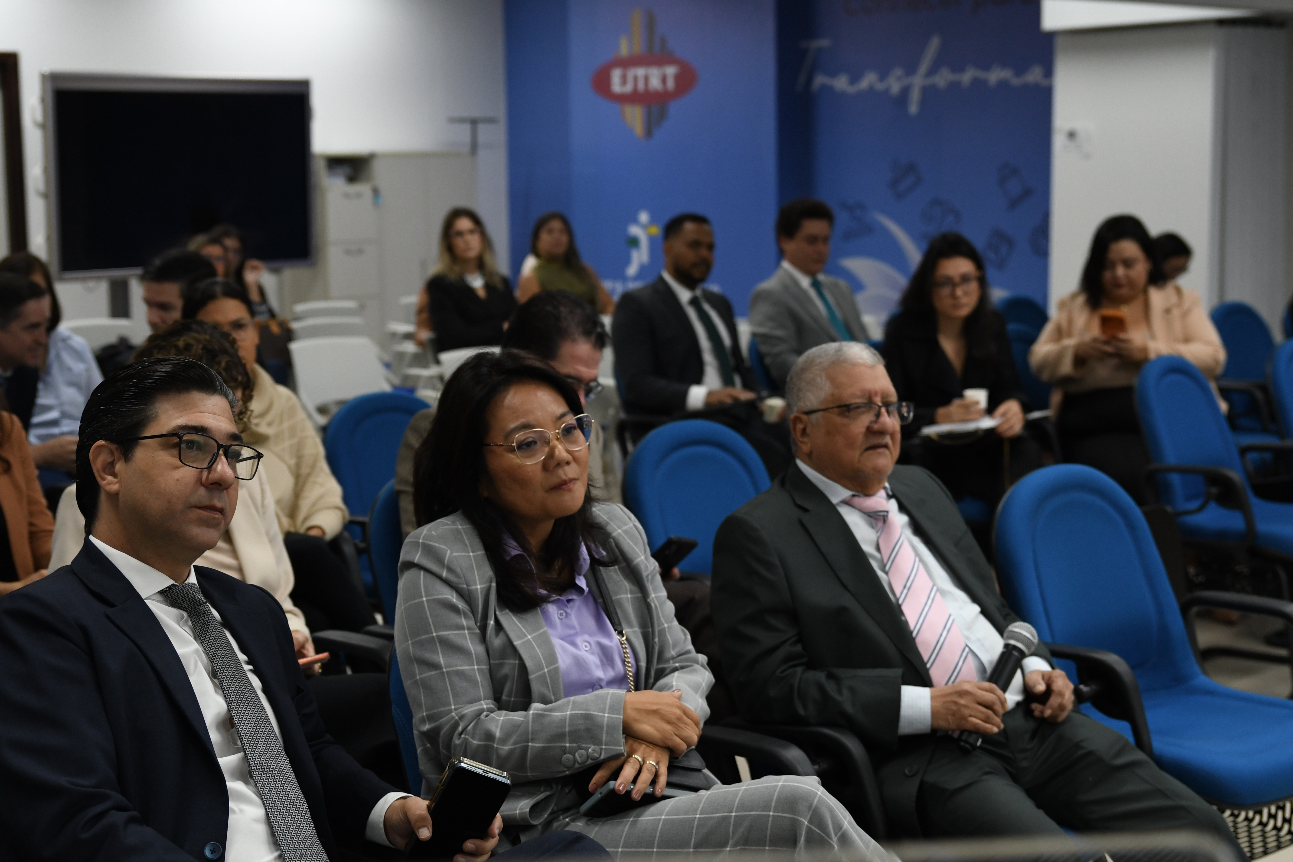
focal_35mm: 63
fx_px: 2263
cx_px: 646
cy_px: 431
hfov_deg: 31.9
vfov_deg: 21.6
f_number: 2.8
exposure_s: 1/400
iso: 1000
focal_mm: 42
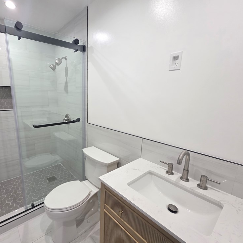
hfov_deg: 85.8
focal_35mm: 16
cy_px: 124
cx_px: 92
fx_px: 127
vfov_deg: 87.4
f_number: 1.9
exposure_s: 1/120
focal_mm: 2.2
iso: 250
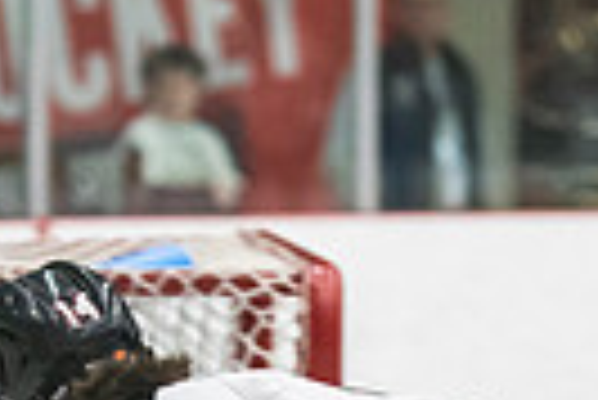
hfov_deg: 4.5
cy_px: 805
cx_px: 559
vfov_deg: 3.0
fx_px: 7533
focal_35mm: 453
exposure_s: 1/800
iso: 2500
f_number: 3.2
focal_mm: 98
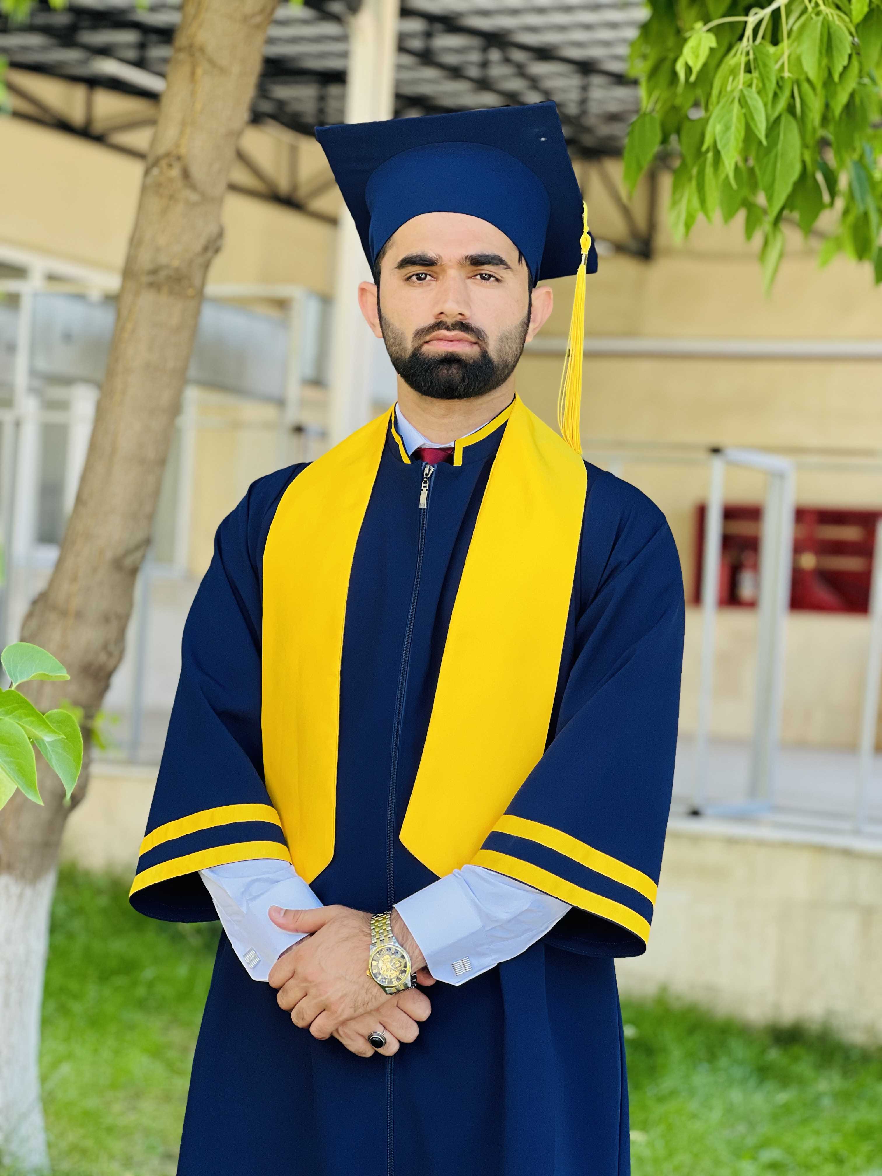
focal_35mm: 77
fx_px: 2616
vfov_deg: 25.3
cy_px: 588
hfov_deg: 19.1
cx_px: 441
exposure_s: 1/121
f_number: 2.8
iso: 80
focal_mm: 9
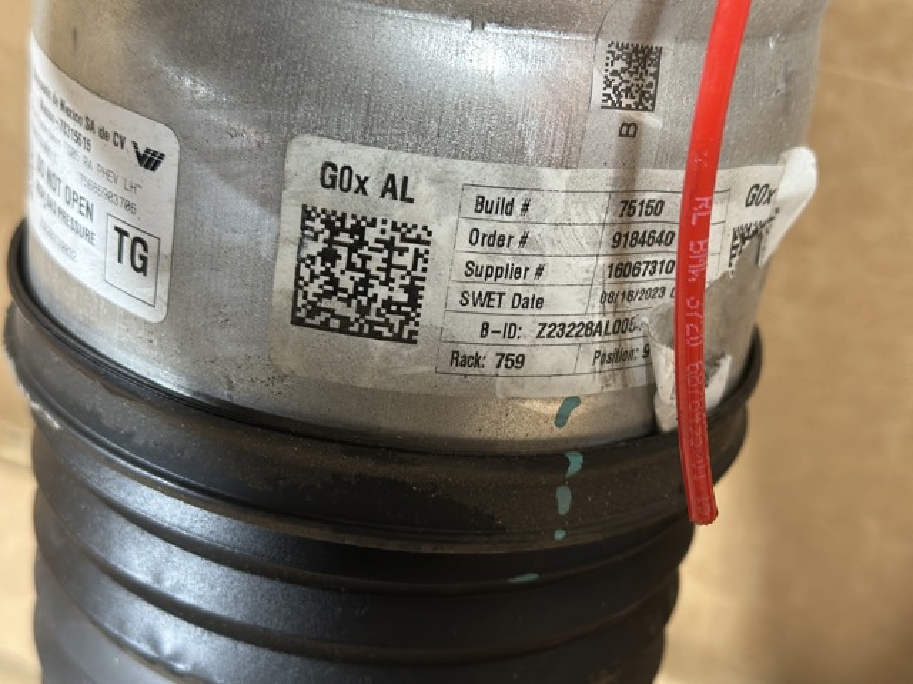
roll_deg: +5.5
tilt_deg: -41.9
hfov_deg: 39.7
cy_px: 342
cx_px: 456
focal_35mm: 48
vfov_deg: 30.2
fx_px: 1265
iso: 400
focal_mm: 6.86
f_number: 1.78
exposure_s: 1/33
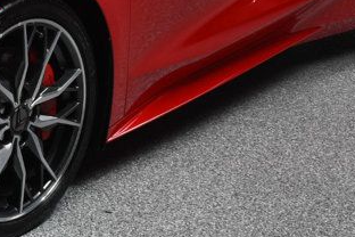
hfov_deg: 15.6
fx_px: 1262
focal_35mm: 128
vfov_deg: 10.6
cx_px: -31
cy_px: -17
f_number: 13
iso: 100
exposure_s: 1/160
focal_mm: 26
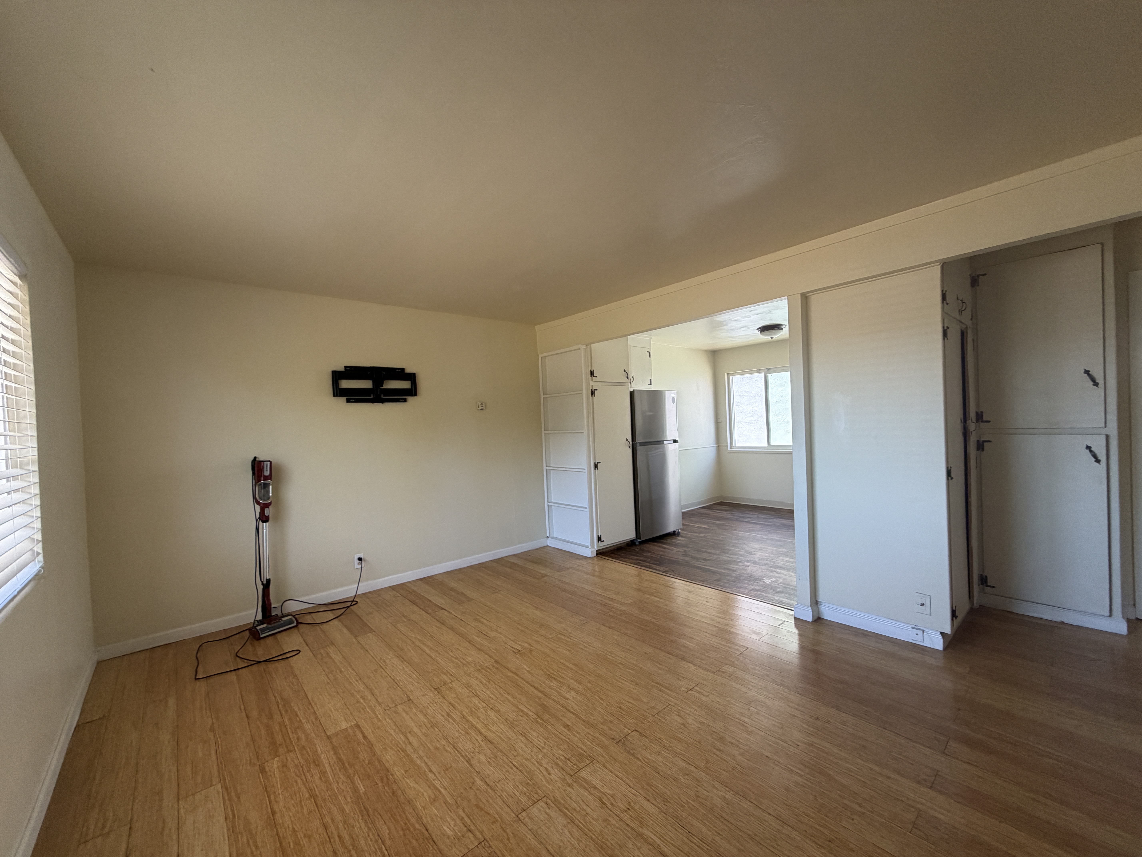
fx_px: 462
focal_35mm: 14
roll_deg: +3.0
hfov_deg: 102.1
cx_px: 571
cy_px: 428
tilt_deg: -0.7
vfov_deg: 85.7
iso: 200
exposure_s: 1/121
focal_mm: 2.22
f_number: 2.2
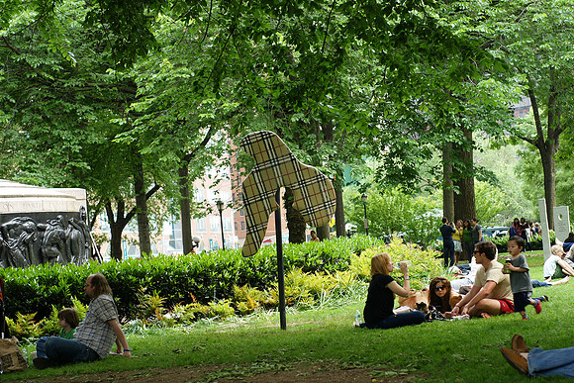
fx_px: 1196
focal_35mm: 75
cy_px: 192
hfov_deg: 27.0
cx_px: 287
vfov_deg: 18.2
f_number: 4
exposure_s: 1/125
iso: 200
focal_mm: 50
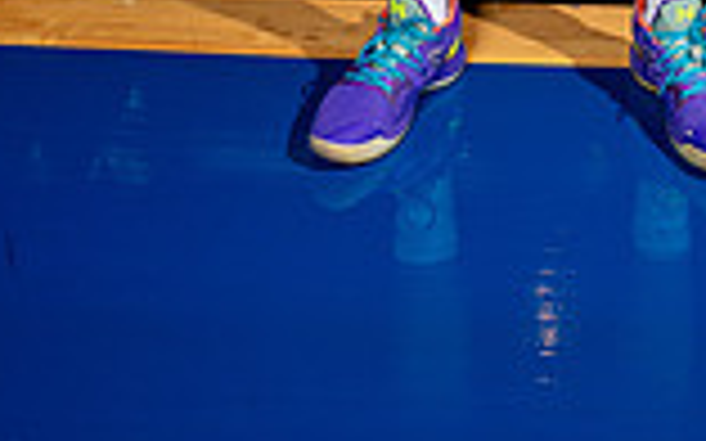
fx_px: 1462
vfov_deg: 13.5
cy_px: -558
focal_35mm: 76
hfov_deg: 26.6
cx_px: 571
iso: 250
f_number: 7.1
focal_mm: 26
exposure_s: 1/125
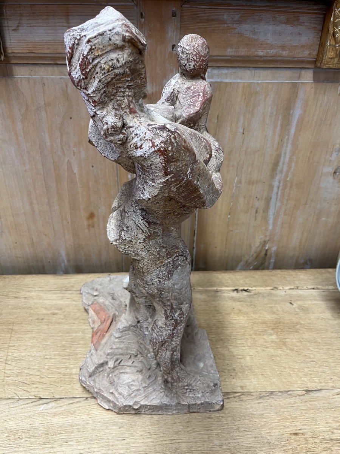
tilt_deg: -30.8
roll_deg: -0.3
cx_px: 170
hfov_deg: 53.1
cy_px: 227
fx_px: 340
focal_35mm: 26
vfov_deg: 67.3
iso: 80
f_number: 1.6
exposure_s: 1/50
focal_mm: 5.1
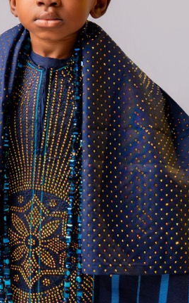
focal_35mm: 105
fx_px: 866
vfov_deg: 19.8
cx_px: 63
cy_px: 101
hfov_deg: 12.4
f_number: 6.3
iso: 250
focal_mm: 37
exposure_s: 1/200
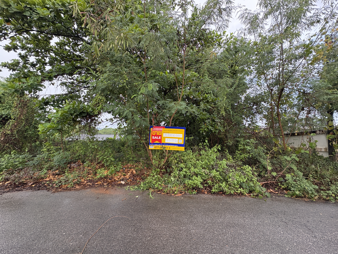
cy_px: 127
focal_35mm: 14
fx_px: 137
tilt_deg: +8.2
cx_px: 169
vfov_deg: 85.7
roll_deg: -0.6
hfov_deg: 102.1
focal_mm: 2.22
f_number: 2.2
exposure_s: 1/99
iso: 125
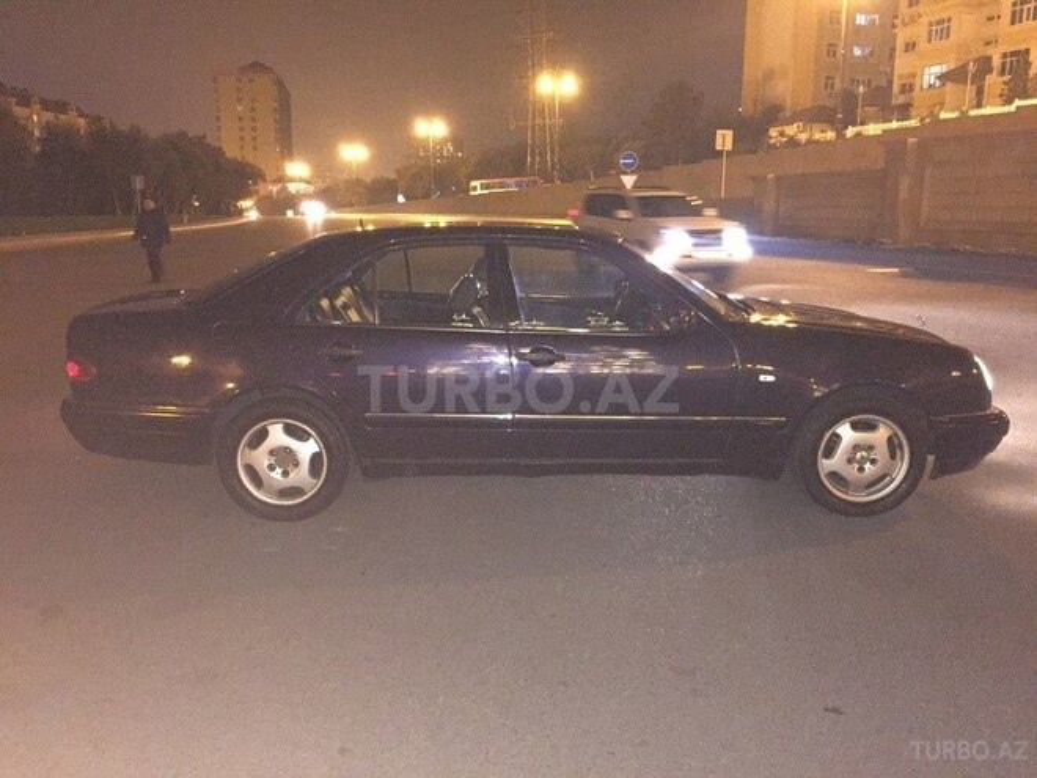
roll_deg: +0.2
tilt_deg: -12.3
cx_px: 518
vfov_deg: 48.2
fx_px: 869
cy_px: 389
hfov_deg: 61.7
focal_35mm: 29
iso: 800
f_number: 2.2
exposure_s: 1/17
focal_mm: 4.15
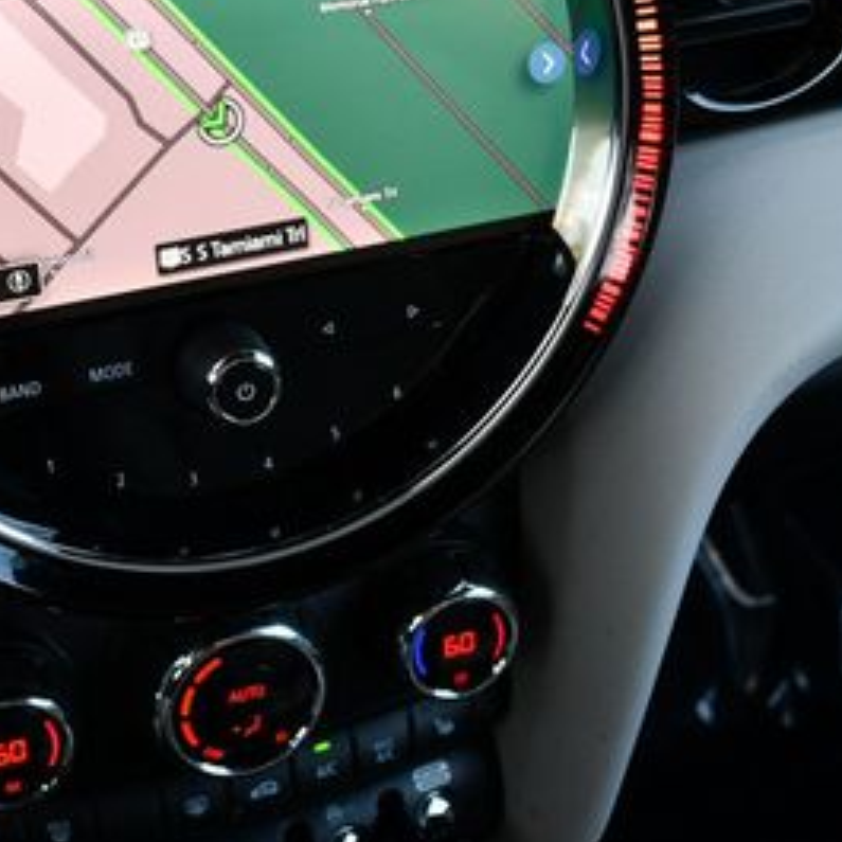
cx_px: 124
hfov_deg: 22.9
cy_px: 172
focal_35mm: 74
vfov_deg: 23.0
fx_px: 2036
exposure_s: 1/250
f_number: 3.5
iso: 450
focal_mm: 18
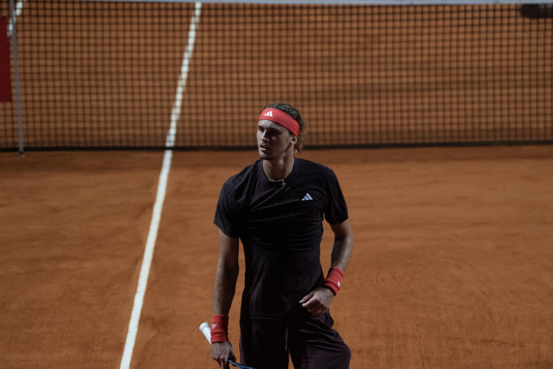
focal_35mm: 280
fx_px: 4303
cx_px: 276
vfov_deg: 4.9
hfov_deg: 7.4
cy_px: 184
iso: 4000
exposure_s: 1/800
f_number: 5.6
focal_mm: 280
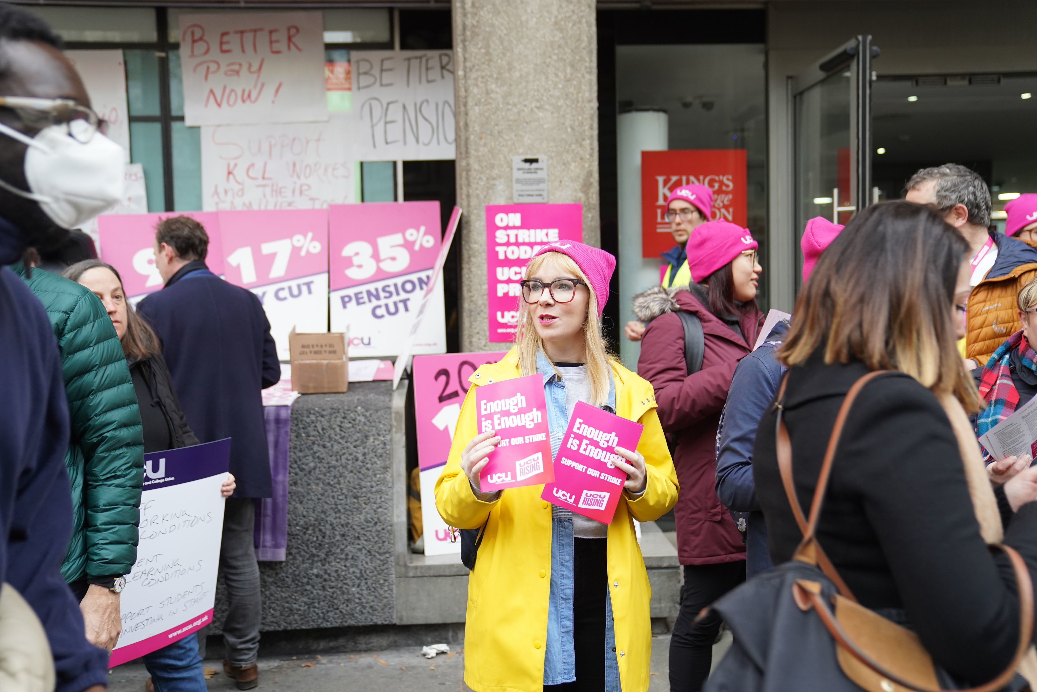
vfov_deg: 38.9
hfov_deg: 55.8
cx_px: 518
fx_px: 979
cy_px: 346
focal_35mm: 34
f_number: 2.8
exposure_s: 1/400
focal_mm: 34
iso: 1000
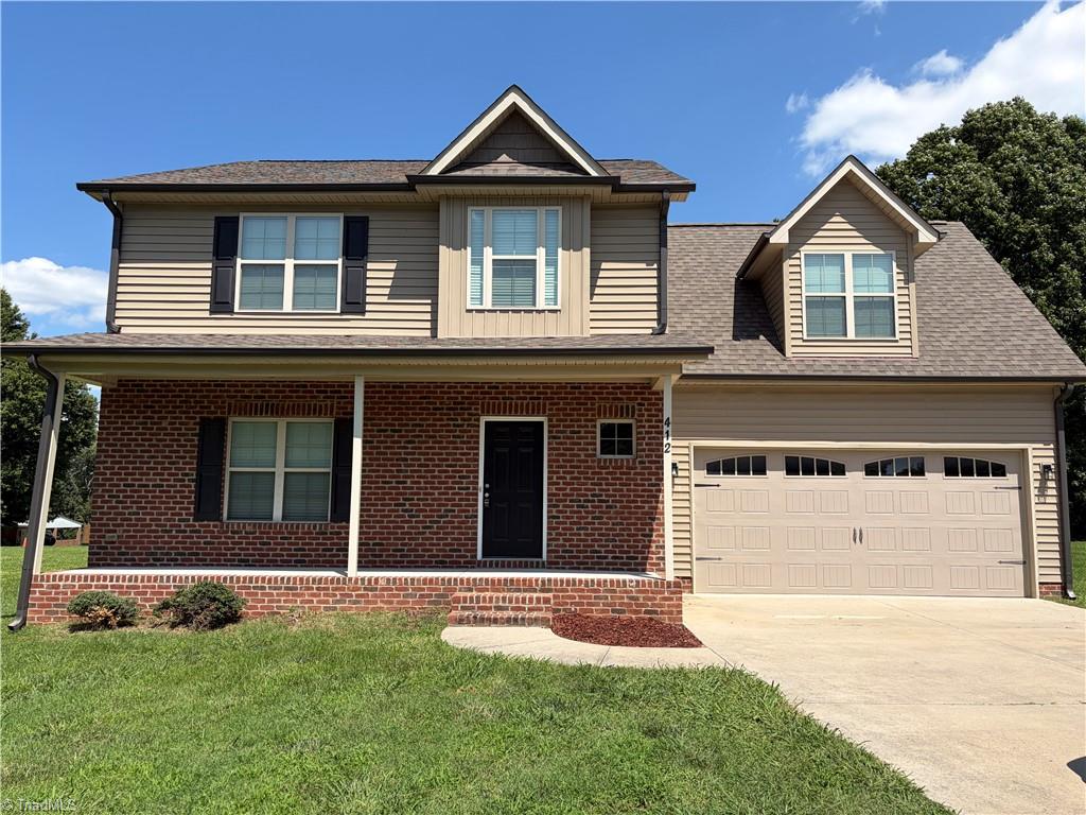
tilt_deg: +7.2
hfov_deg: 67.3
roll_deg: -0.1
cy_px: 408
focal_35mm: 26
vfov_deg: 53.1
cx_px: 543
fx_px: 816
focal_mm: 5.96
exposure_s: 1/3125
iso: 50
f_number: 1.6
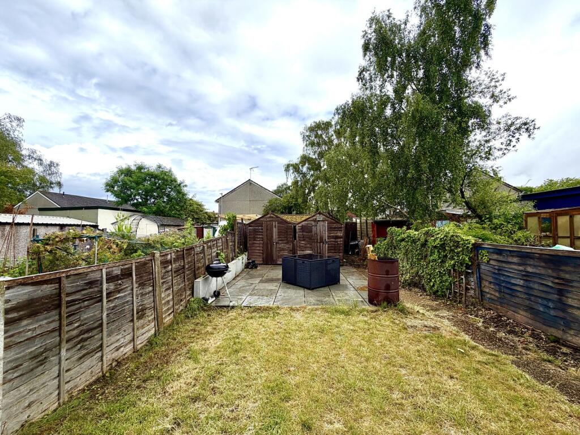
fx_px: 235
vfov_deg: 85.7
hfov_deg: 102.1
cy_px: 218
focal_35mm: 14
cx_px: 290
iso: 20
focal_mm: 2.22
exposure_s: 1/928
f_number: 2.2
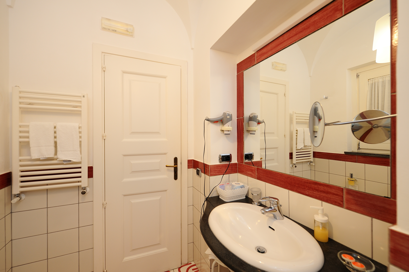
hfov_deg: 104.3
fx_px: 159
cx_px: 204
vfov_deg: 81.1
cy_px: 136
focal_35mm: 14
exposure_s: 1/10
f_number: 5
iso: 250
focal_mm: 14
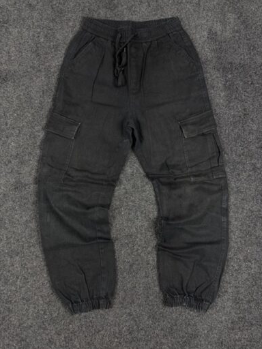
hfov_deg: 54.9
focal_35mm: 25
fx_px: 252
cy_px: 169
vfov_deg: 69.4
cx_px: 135
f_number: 1.78
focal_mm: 6.76
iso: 160
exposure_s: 1/50
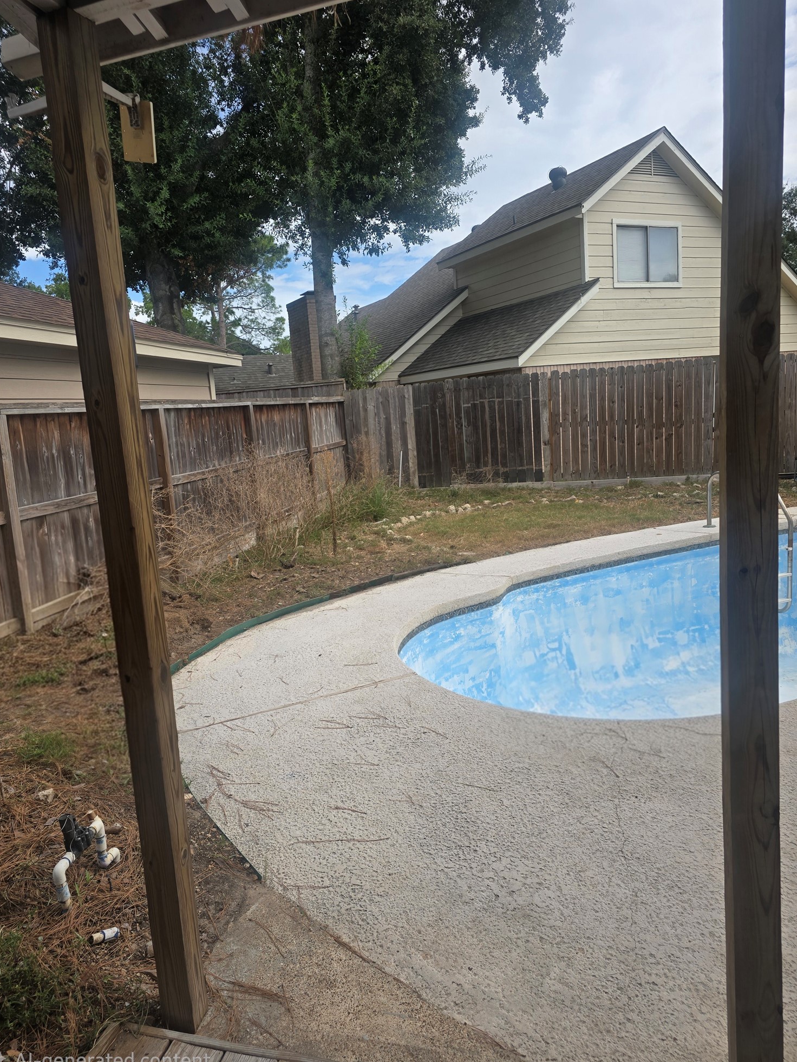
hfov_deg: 56.8
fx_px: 737
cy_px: 527
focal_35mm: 24
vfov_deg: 71.6
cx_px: 390
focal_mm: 6.3
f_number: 1.7
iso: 12
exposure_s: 1/588
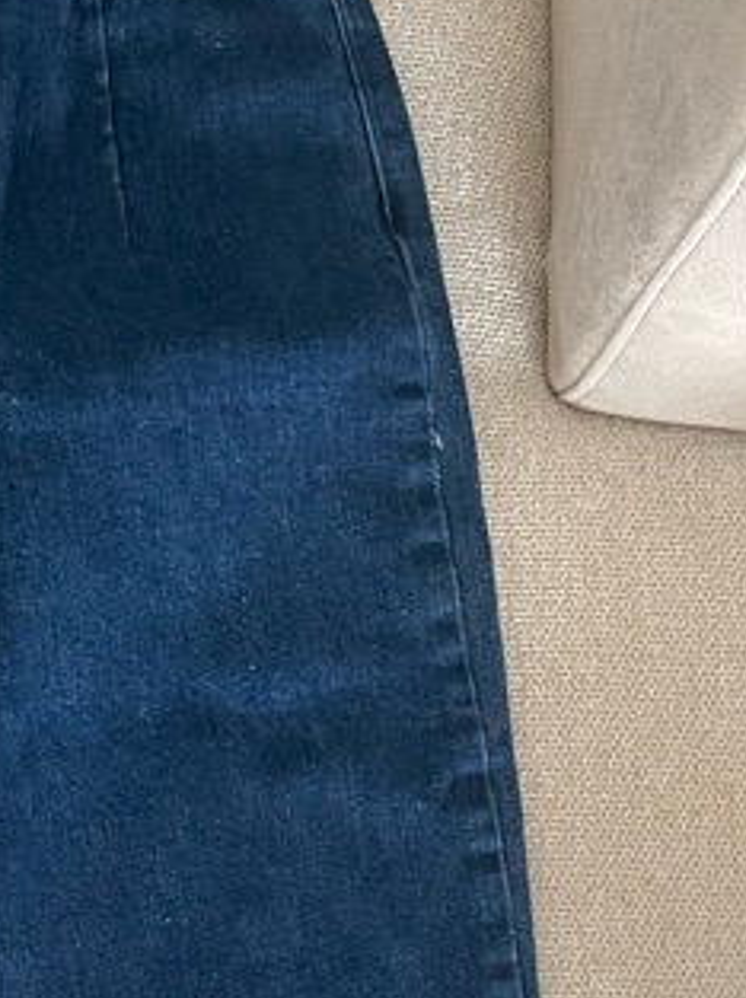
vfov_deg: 22.4
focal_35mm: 80
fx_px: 2303
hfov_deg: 17.3
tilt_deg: -84.7
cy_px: 1215
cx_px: -217
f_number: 1.6
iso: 500
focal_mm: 5.1
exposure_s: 1/60
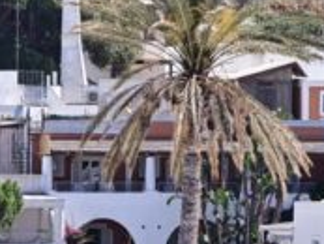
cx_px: 249
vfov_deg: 3.1
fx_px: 4561
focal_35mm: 487
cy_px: 304
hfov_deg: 4.1
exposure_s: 1/440
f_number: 2.6
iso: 50
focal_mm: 22.48
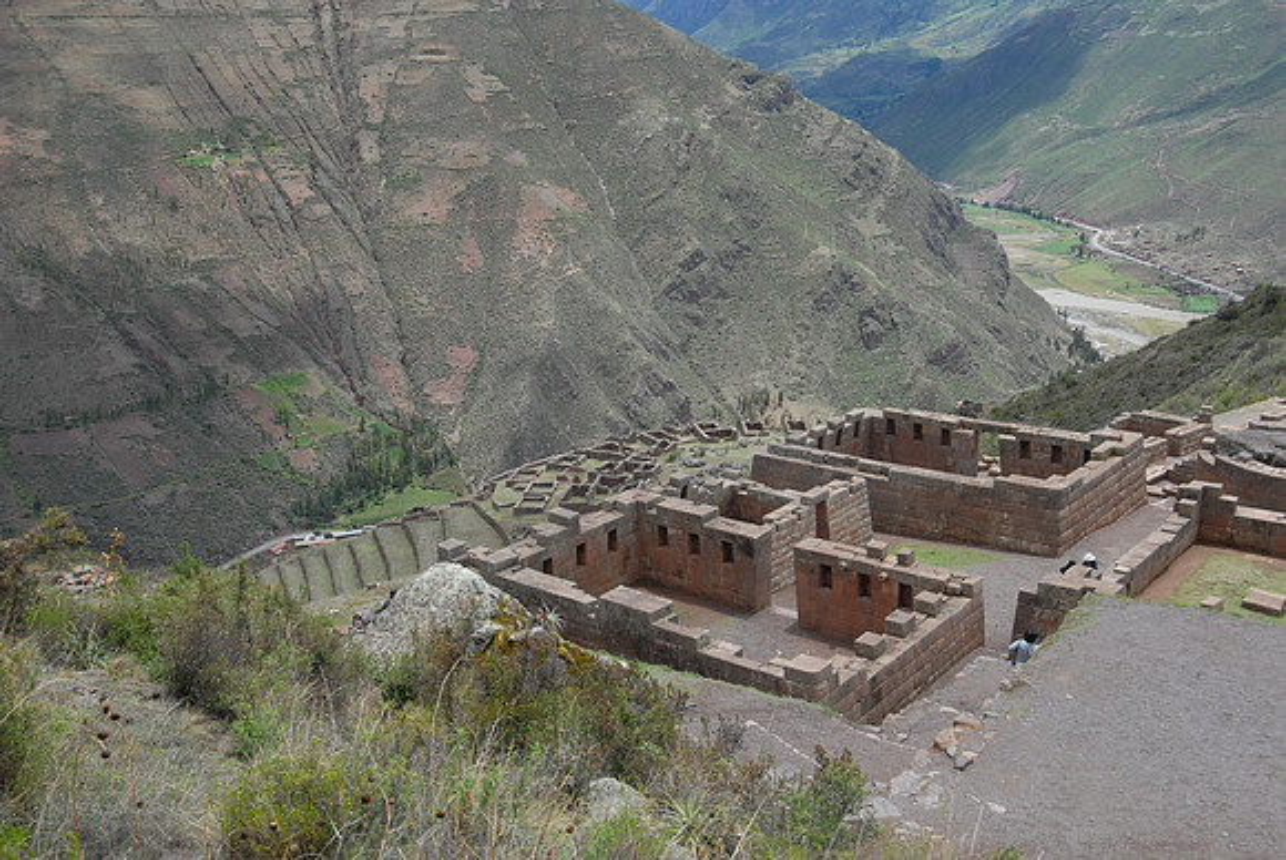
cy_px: 430
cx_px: 643
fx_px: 1287
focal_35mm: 36
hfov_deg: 53.1
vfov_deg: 37.0
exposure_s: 1/640
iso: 400
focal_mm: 24
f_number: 8
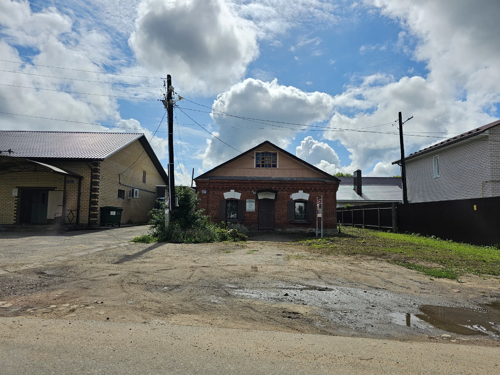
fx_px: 332
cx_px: 250
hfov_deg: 73.9
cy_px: 188
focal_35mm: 23
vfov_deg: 58.9
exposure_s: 1/1775
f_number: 1.7
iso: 10
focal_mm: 6.3
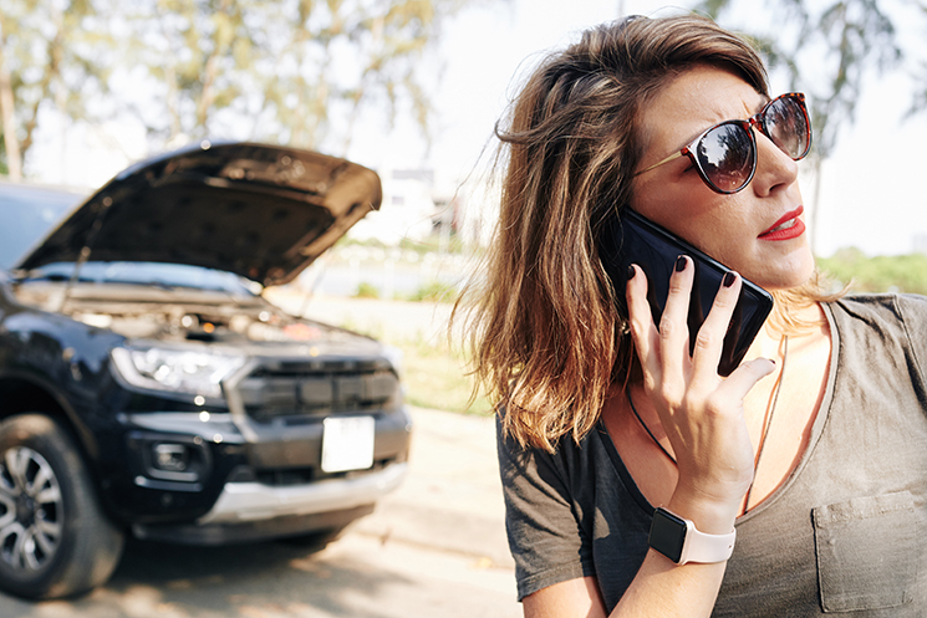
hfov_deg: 41.8
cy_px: 400
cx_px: 515
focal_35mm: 47
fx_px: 1210
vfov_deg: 28.5
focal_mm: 35
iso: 250
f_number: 4.5
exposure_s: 1/250
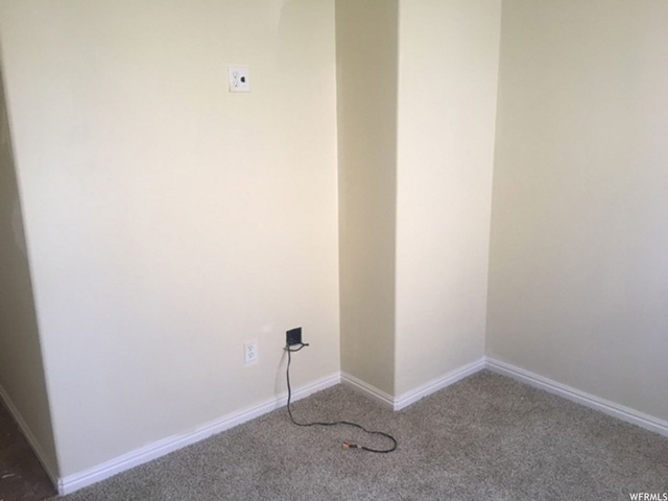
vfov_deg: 48.2
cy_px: 250
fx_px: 560
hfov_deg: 61.7
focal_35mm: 29
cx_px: 334
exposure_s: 1/30
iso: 40
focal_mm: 4.15
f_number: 2.2
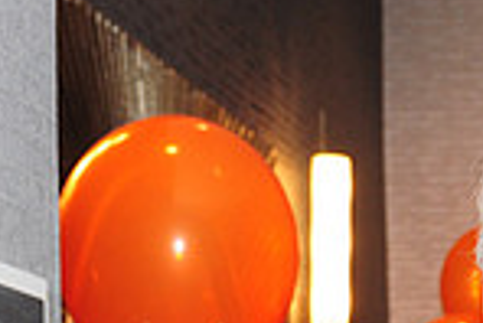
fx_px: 1894
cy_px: 602
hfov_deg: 13.6
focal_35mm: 141
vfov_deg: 9.3
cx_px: 731
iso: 500
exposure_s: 1/60
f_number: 5
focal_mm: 24
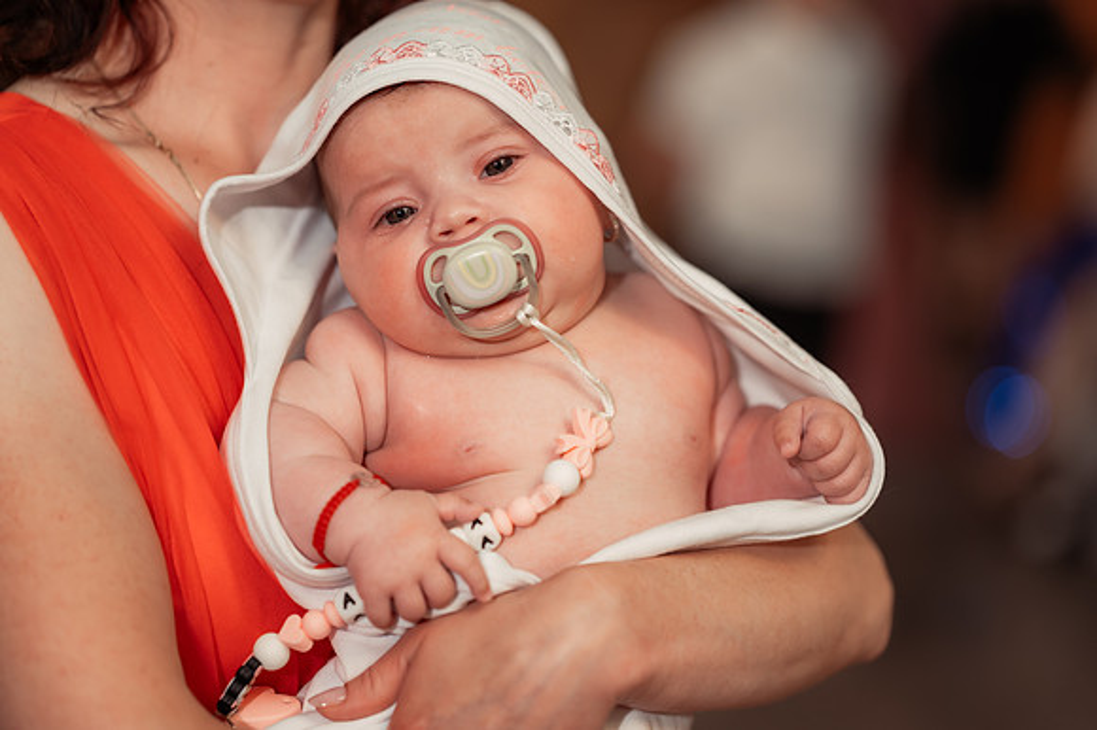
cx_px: 548
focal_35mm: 85
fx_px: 2589
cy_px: 365
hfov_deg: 23.9
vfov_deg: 16.1
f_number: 2
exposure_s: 1/250
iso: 1600
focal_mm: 85
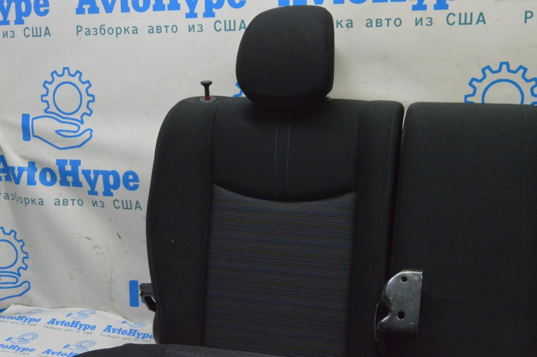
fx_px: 626
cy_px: 178
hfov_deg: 46.4
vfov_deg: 31.8
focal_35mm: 42
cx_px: 268
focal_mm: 28
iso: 6400
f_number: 20
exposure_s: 1/20
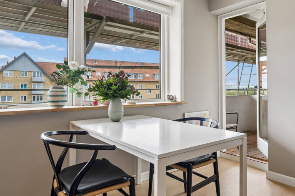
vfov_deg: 49.4
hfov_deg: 69.3
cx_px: 161
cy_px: 90
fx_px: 213
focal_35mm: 26
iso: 800
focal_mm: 23
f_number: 7.1
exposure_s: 1/125
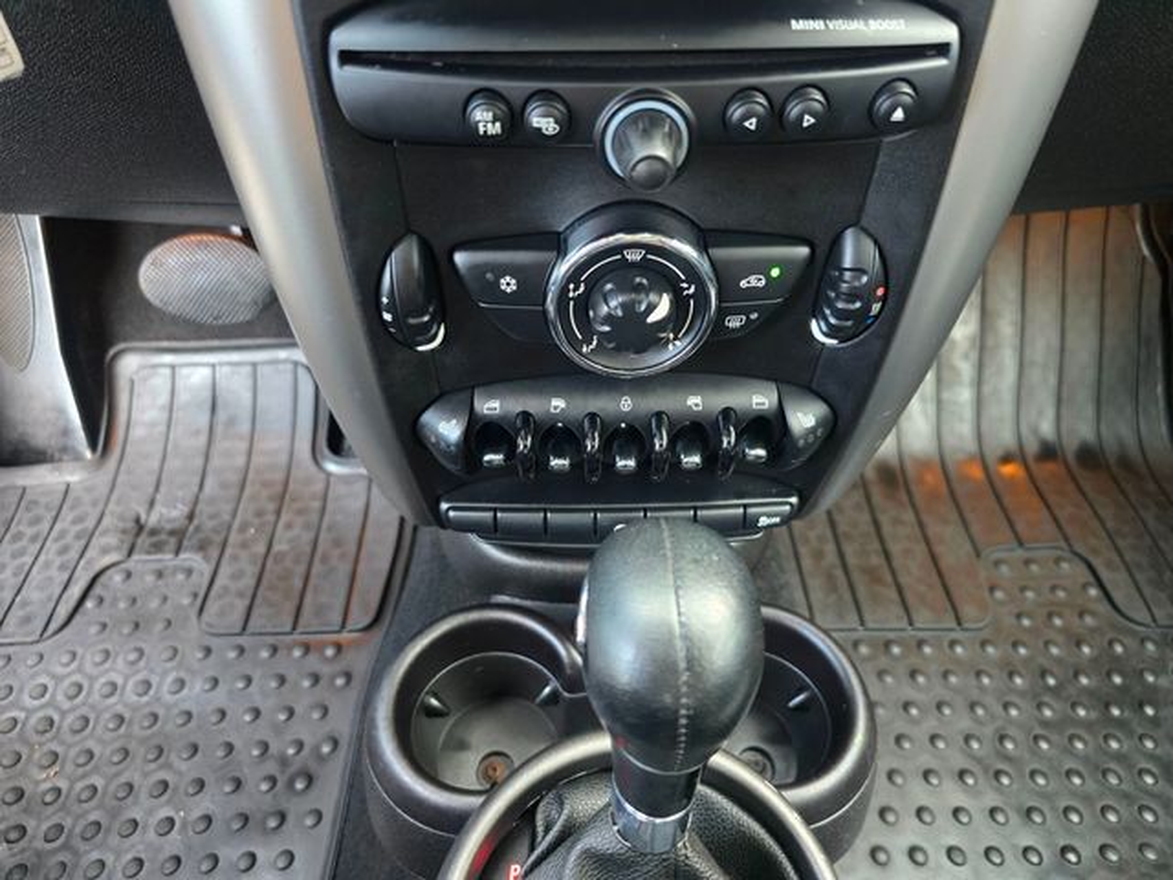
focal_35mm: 23
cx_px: 586
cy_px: 440
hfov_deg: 73.9
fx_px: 779
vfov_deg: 58.9
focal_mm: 6.3
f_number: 1.7
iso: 1000
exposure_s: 1/60
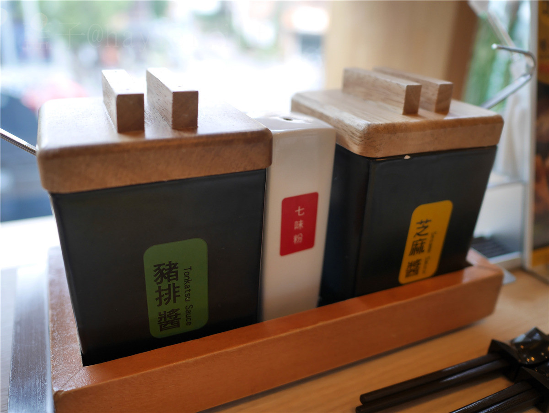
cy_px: 206
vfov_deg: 46.8
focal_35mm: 30
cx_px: 274
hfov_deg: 59.9
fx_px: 476
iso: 200
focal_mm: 15
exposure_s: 1/125
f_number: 2
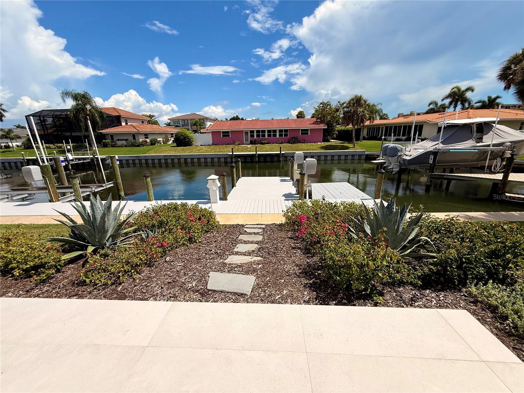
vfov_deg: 85.7
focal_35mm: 14
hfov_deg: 102.1
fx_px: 212
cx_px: 262
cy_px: 196
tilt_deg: -16.4
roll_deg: +1.1
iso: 50
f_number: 2.2
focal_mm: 2.22
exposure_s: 1/2976
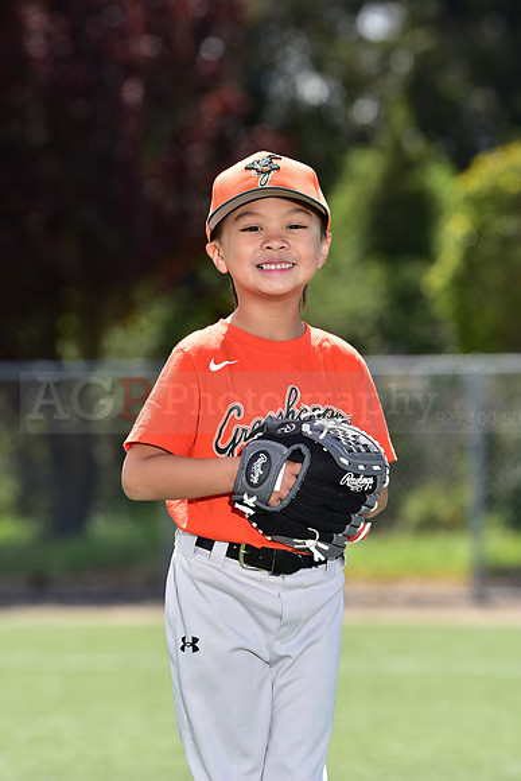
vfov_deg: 10.3
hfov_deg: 6.9
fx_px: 4339
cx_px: 260
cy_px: 390
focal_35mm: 200
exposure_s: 1/250
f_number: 5.6
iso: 80
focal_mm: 200
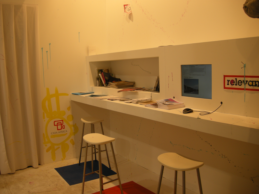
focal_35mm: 35
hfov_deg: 52.6
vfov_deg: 40.7
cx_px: 130
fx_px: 262
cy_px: 97
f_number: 3.8
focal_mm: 7.5
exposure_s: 1/42.6
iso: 64
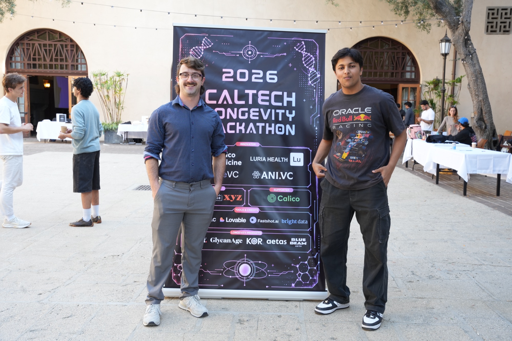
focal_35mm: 39
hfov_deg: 49.9
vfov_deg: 34.5
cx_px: 256
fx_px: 550
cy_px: 170
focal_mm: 38.7
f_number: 8
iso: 640
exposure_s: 1/50
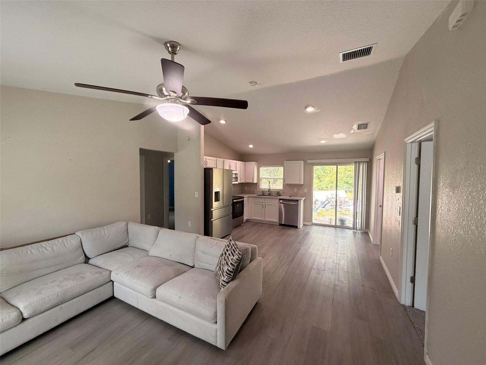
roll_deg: -0.3
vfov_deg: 85.7
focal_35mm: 14
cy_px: 182
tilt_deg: -1.9
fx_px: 197
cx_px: 243
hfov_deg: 102.1
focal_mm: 2.22
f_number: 2.2
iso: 250
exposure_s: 1/120
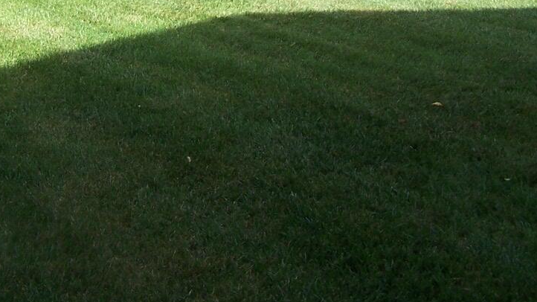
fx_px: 1267
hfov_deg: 23.8
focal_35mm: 89
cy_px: -47
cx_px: 177
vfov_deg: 13.3
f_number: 2.8
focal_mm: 6.3
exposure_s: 1/500
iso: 80
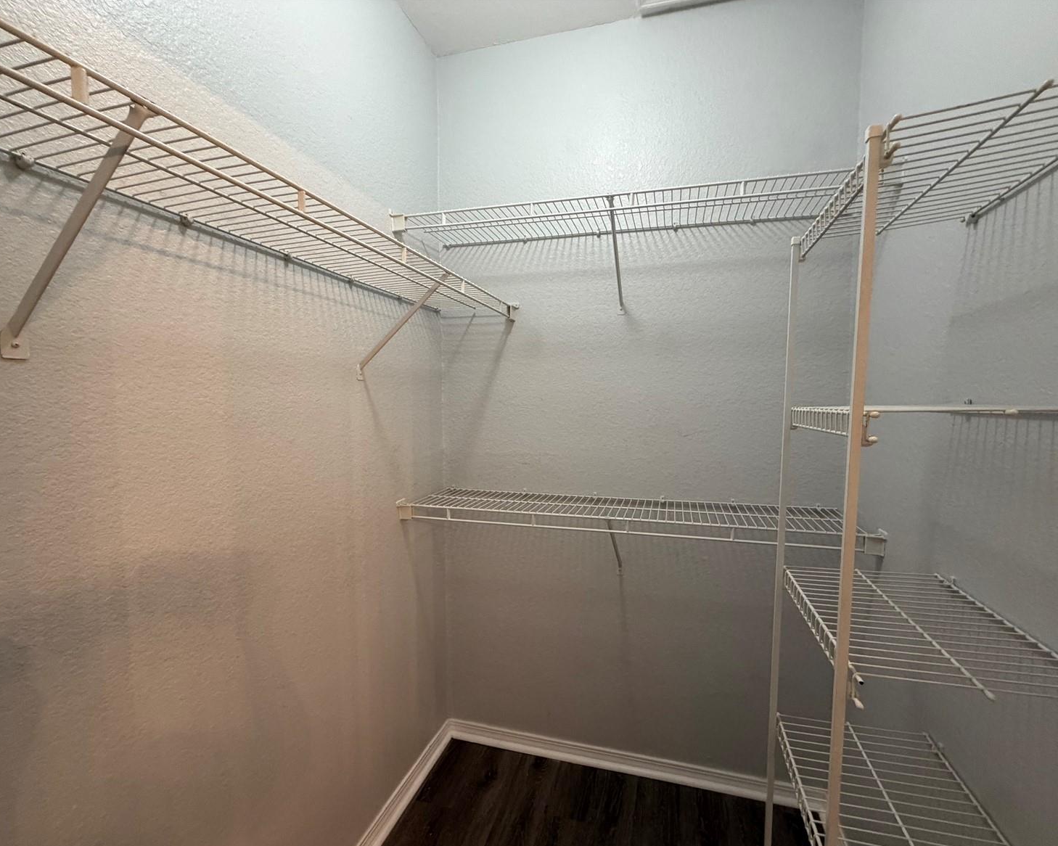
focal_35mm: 15
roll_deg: +0.0
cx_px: 559
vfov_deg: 84.0
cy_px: 433
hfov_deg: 96.7
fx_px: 470
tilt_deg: -4.7
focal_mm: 2.22
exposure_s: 1/60
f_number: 2.2
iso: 320
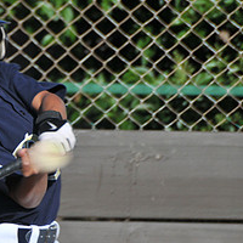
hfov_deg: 2.4
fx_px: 5861
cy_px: 148
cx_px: -4
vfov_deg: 2.4
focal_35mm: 738
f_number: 5.6
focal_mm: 200
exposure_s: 1/500
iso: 200
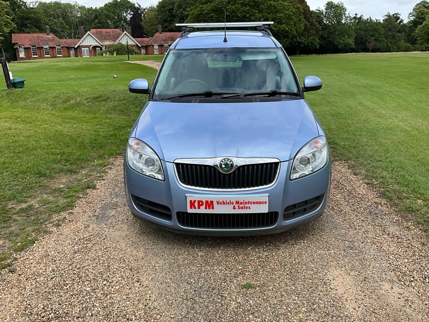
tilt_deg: -13.9
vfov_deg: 46.8
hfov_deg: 60.0
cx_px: 217
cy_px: 160
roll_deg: +2.1
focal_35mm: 30
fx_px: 372
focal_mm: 3
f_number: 1.8
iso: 25
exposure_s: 1/1098
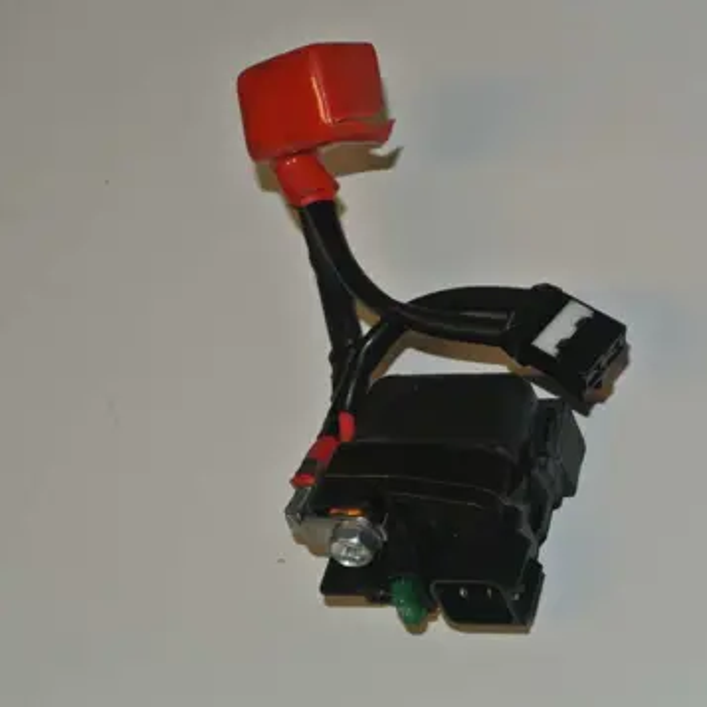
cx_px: 398
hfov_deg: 16.7
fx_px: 2403
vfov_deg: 16.7
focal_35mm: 104
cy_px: 354
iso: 200
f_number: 5.6
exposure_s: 1/60
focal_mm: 30
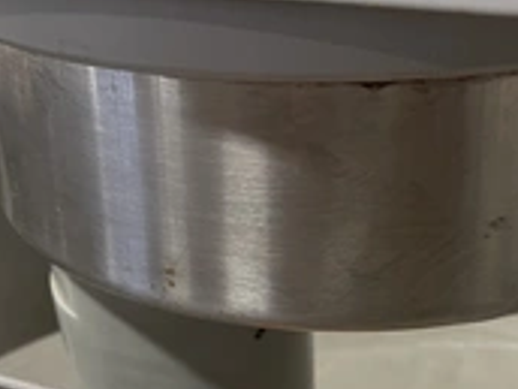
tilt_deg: -35.6
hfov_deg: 33.2
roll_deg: +1.5
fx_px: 868
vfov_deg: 24.2
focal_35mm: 58
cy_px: 377
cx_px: 283
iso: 200
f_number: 1.6
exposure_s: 1/60
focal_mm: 5.1
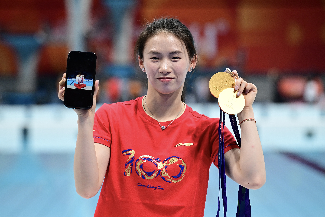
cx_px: 162
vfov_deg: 11.9
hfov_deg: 17.8
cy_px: 108
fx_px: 1038
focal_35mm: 115
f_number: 2.8
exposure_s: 1/1250
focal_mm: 115
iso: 2000
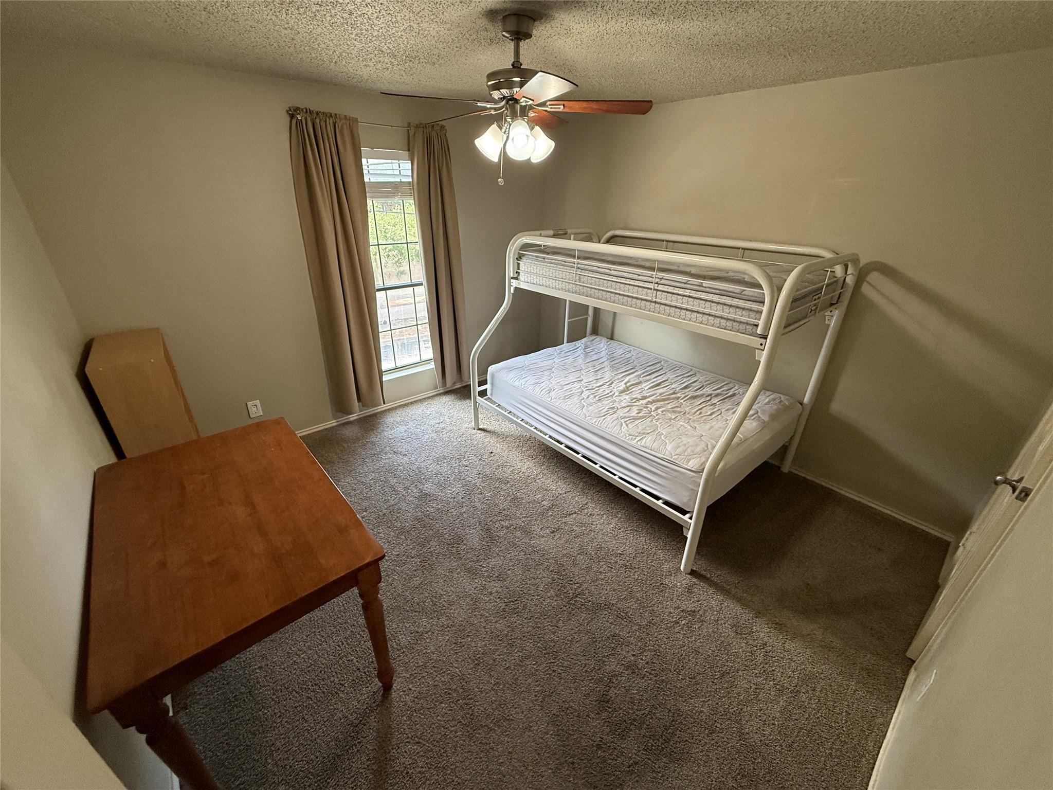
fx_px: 426
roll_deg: -0.7
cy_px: 395
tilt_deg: -25.5
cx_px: 526
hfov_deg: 102.1
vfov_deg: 85.7
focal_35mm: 14
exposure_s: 1/120
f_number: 2.2
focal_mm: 2.22
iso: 250
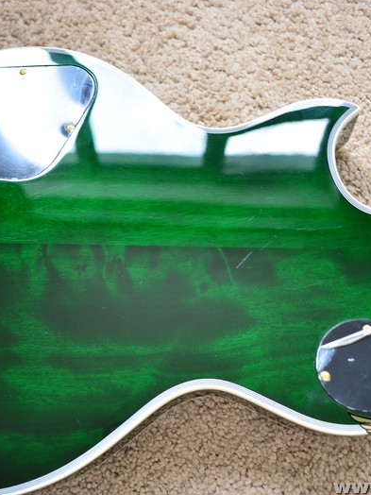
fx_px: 586
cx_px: 162
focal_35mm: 41
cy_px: 248
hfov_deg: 35.1
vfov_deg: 45.8
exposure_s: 1/30
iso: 180
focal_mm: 18.5
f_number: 2.8
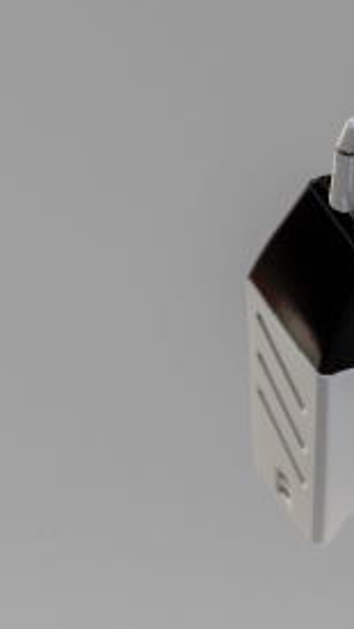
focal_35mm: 411
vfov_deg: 5.2
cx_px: 824
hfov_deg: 2.9
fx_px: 6848
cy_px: 906
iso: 160
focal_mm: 90
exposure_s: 1/3
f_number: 13
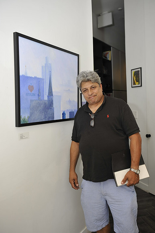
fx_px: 207
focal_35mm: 32
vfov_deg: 58.7
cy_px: 116
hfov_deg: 41.1
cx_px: 78
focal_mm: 32
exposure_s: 1/250
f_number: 3.5
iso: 200
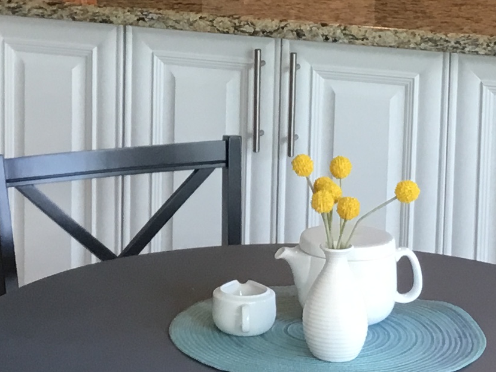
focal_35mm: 122
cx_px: 160
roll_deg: -1.1
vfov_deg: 12.0
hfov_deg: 16.1
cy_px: -15
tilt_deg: -9.3
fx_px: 1748
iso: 25
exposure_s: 1/30
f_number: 2.4
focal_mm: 3.3
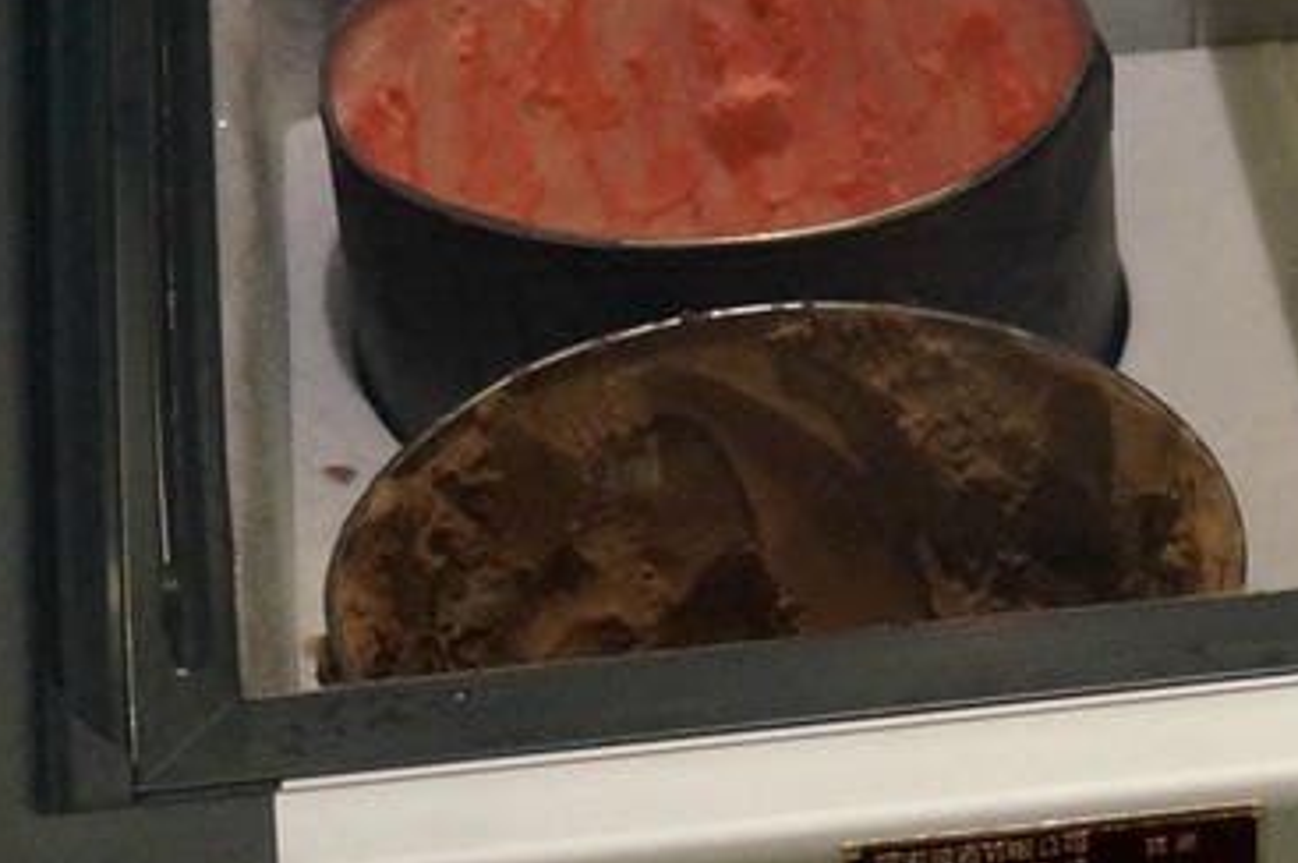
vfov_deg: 11.0
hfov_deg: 16.0
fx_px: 4418
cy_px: 948
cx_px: 1592
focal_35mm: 123
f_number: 4.5
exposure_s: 1/125
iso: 3200
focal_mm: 25
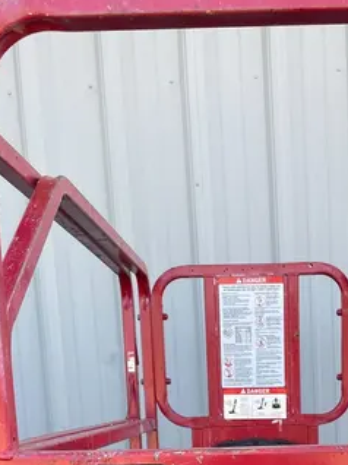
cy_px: 529
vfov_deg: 28.8
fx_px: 805
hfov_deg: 24.1
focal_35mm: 60
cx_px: 257
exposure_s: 1/428
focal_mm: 4.2
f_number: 1.6
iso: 50
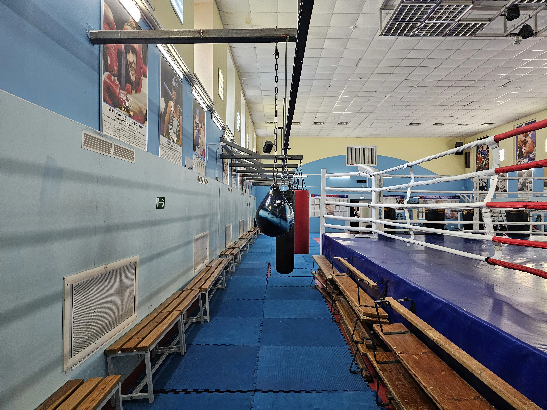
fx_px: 363
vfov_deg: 58.9
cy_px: 205
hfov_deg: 73.9
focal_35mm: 23
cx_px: 274
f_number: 1.7
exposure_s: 1/200
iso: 640
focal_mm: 6.3
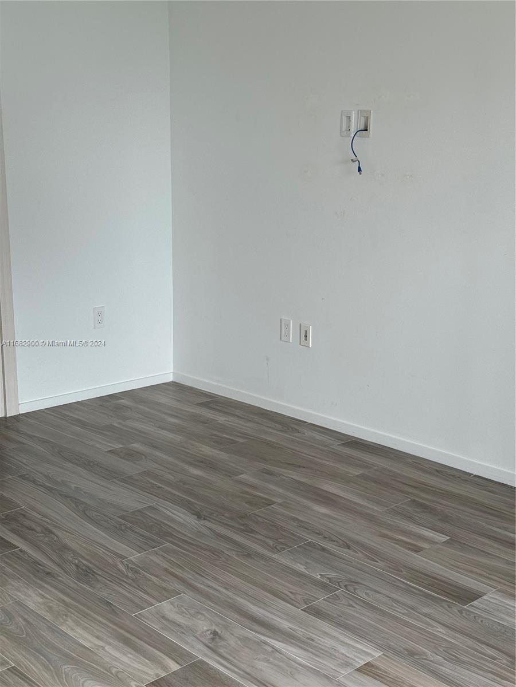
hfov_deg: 30.3
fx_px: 954
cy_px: 344
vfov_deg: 39.7
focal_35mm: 48
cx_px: 258
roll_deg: -0.6
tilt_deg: -14.2
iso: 64
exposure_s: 1/235
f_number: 1.78
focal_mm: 6.76
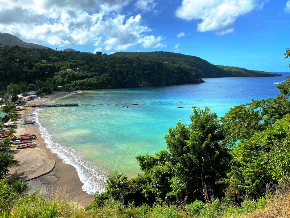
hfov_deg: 67.3
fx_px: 218
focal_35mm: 26
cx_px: 145
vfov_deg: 53.1
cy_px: 109
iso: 32
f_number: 1.8
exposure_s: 1/3215
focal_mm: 4.25
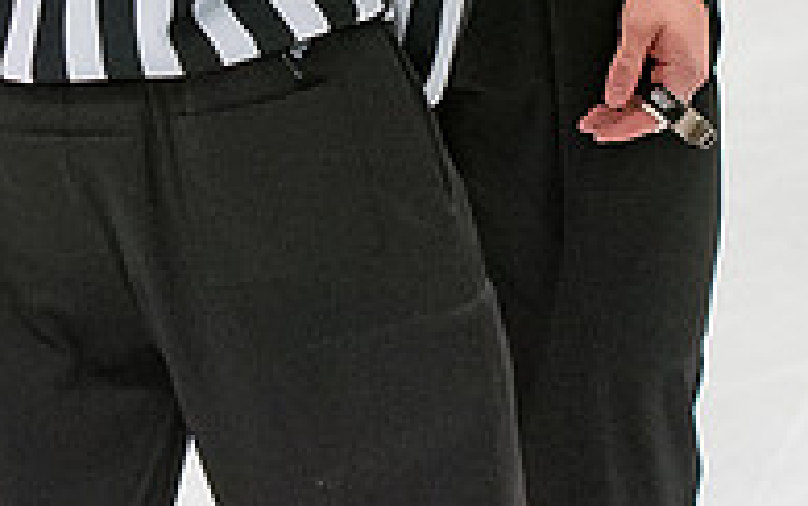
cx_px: 335
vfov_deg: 2.5
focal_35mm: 515
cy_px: -434
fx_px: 11344
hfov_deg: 4.1
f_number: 3.5
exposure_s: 1/800
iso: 2500
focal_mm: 86
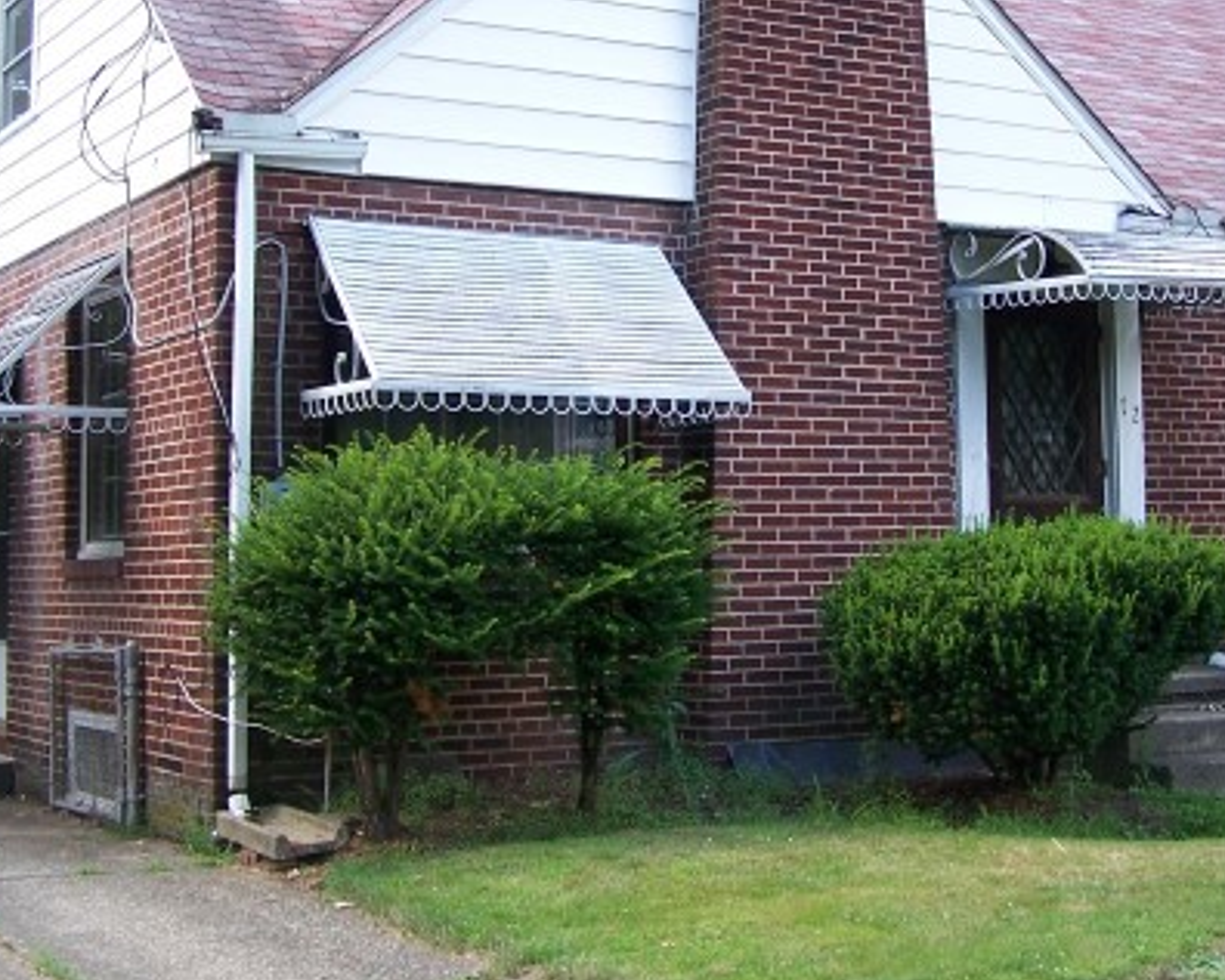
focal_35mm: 60
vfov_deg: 25.2
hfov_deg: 31.2
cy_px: 294
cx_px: 795
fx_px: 2176
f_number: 2.8
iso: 80
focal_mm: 6.3
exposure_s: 1/100
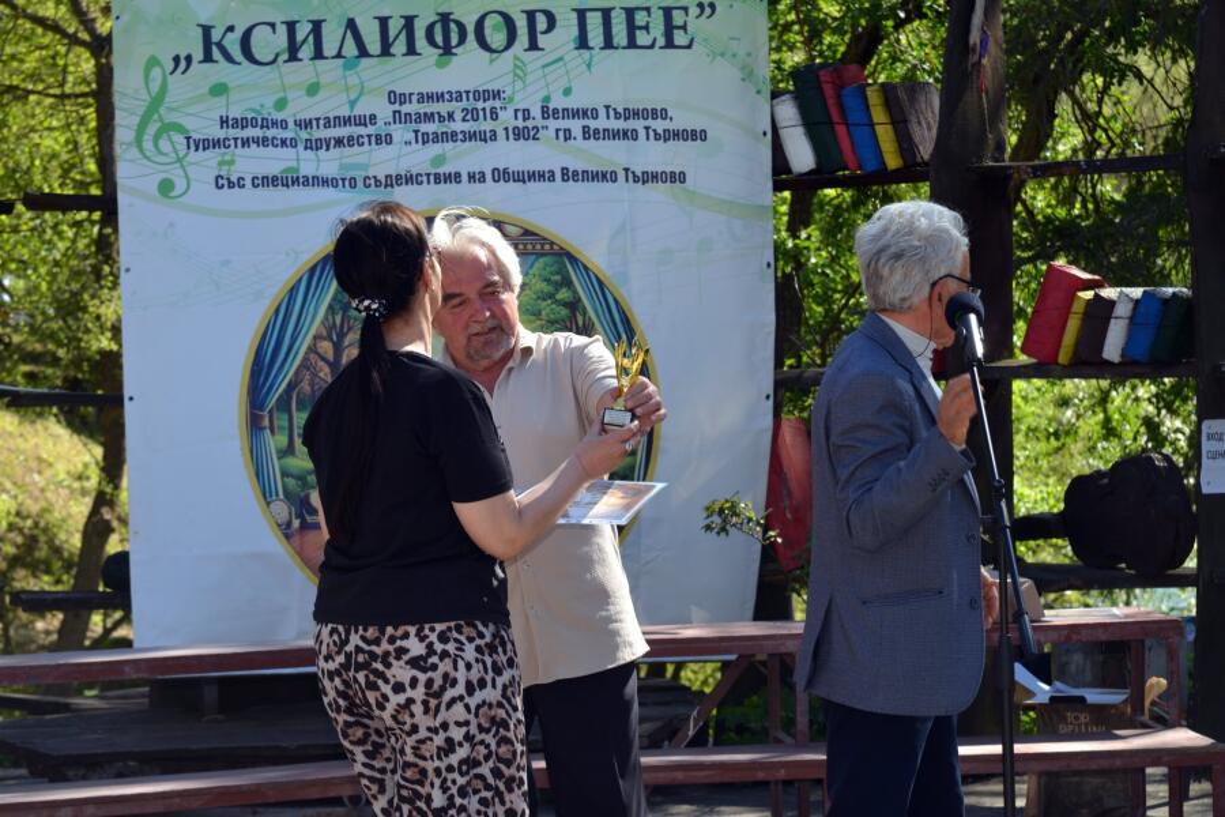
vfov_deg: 12.2
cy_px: 408
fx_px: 3811
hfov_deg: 18.3
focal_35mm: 112
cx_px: 612
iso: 200
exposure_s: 1/100
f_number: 5.6
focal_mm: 112
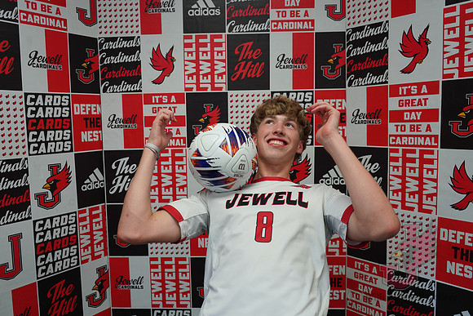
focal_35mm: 28
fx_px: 368
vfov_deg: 46.4
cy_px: 158
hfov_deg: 65.5
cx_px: 236
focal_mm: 28
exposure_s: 1/160
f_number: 4
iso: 640
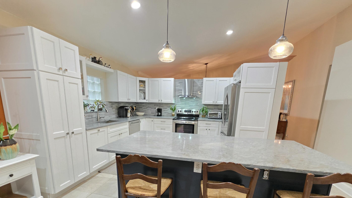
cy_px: 134
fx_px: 140
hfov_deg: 103.0
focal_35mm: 15
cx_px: 176
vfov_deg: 68.3
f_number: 1.9
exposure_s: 1/60
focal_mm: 2.2
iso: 500
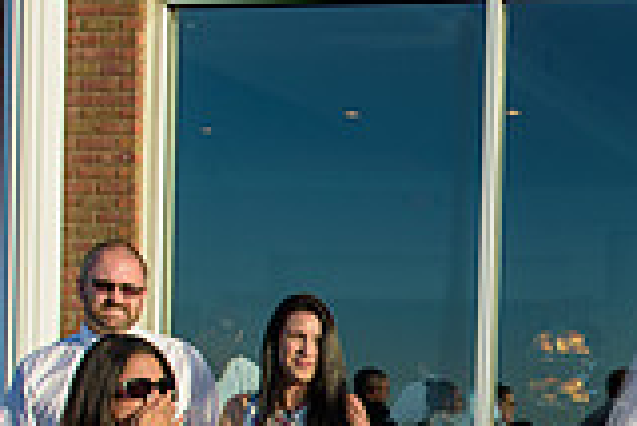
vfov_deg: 15.2
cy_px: 496
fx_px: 1541
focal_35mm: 87
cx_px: 729
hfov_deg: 21.9
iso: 200
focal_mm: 24
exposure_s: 1/1600
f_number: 3.2
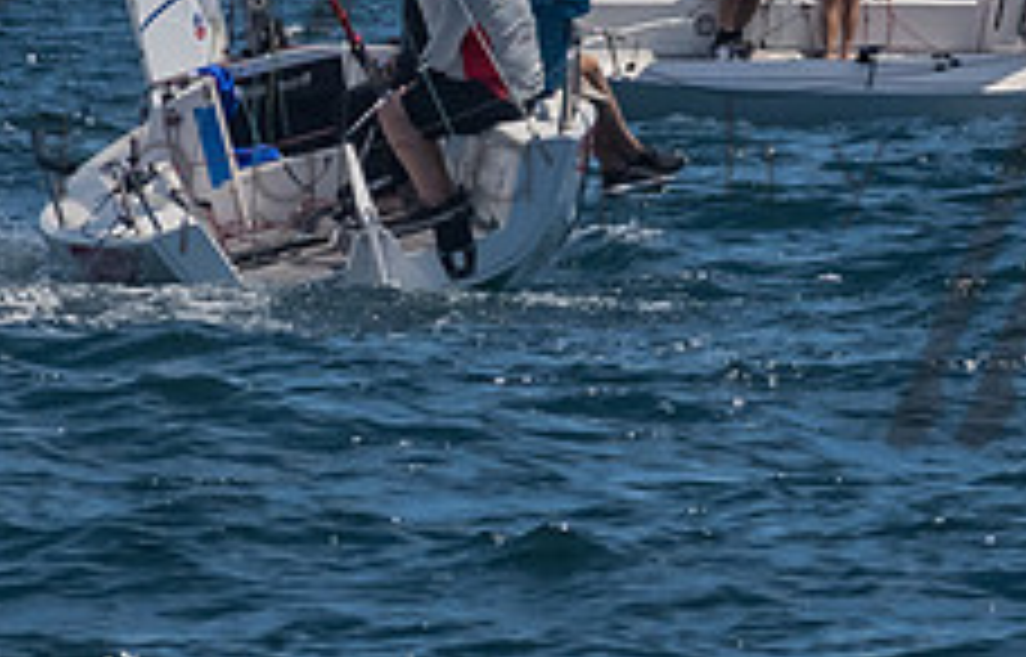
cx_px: 543
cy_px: -23
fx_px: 27790
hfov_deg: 2.1
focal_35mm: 987
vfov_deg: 1.4
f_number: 14
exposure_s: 1/1600
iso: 640
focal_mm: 220
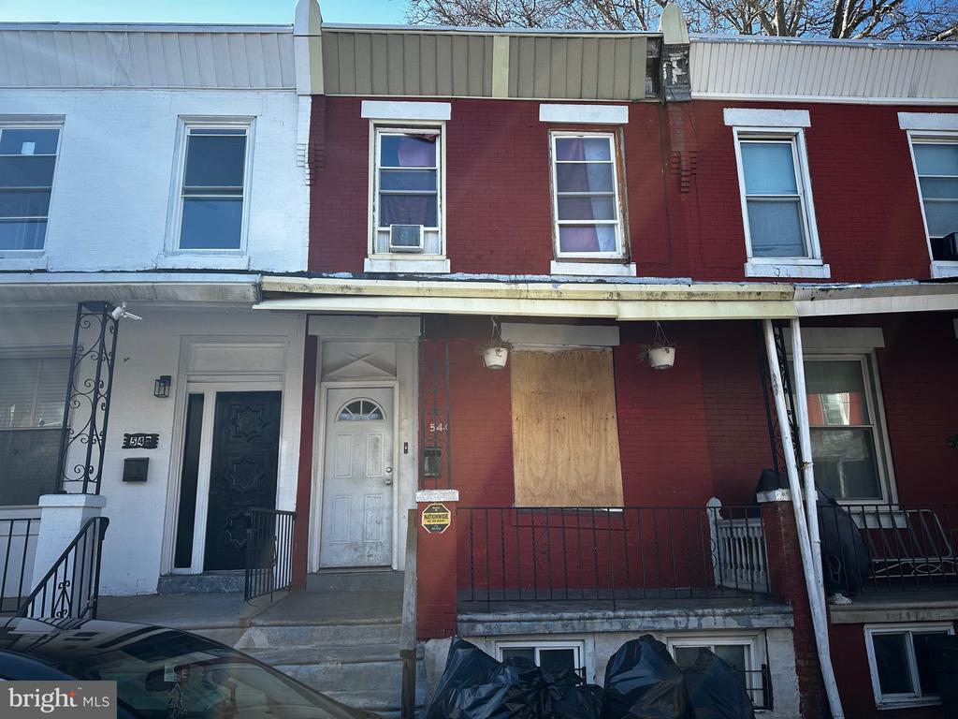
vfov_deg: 56.8
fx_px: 664
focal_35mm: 24
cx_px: 479
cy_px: 360
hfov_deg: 71.6
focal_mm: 6.86
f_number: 1.78
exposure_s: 1/1357
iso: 80
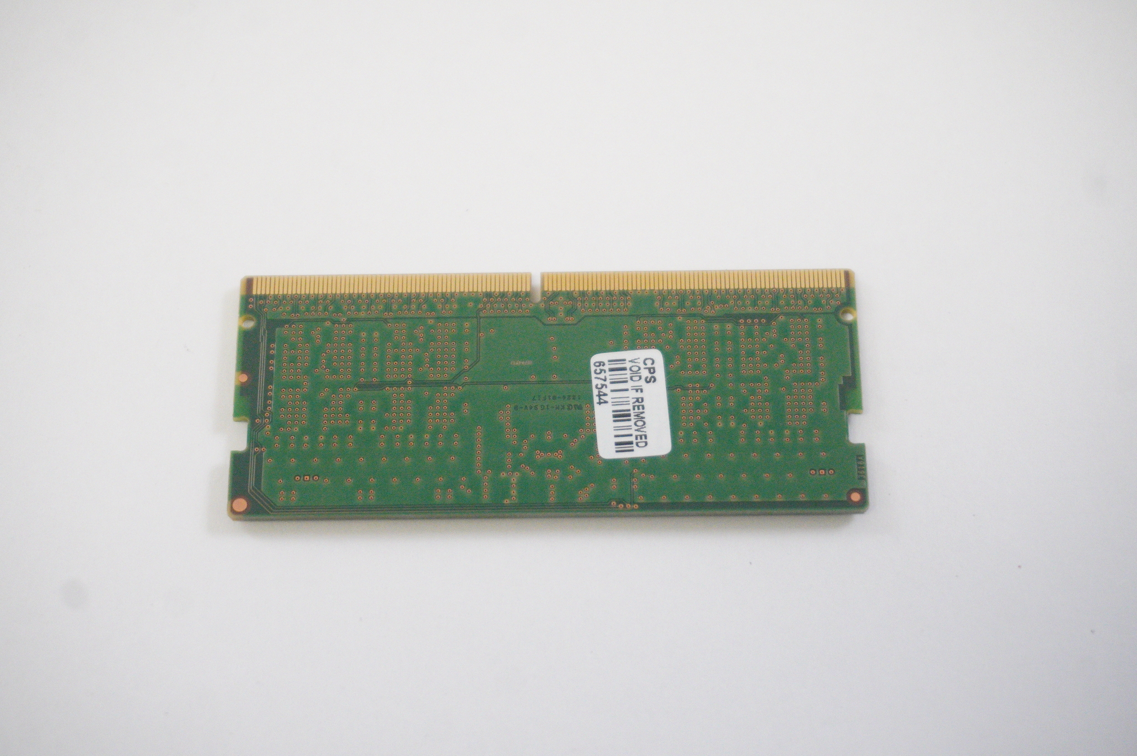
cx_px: 568
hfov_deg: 27.0
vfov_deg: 18.1
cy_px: 378
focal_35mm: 75
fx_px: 2367
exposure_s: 1/250
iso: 5000
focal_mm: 50
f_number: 5.6
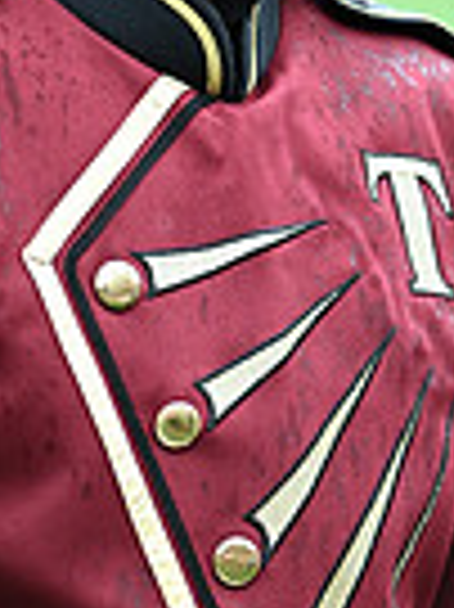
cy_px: 122
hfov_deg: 1.2
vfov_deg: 1.6
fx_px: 21666
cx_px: 214
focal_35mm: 1237
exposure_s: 1/1600
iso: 2800
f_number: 2.8
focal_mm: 300
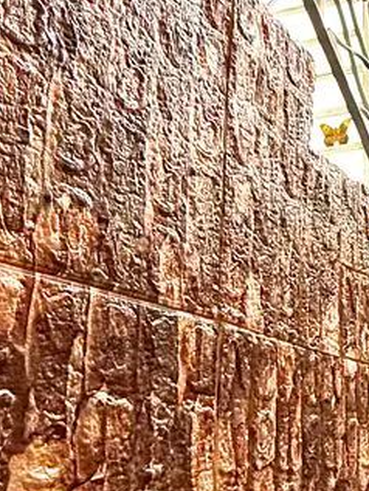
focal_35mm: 53
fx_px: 753
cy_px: 274
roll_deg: +0.2
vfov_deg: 36.1
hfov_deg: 25.8
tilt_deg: +13.8
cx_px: 391
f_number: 2.2
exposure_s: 1/99
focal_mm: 2.22
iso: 160
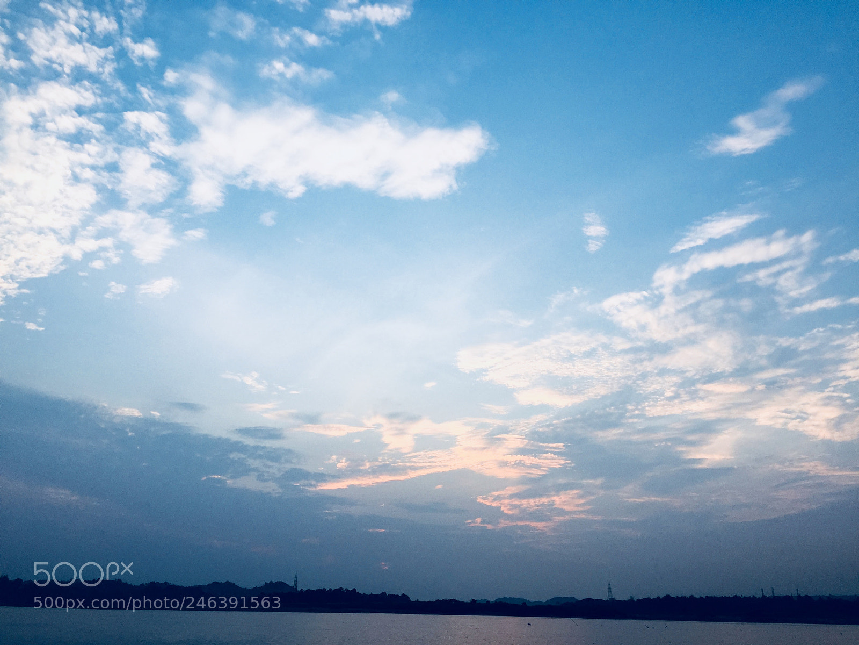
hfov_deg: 61.7
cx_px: 430
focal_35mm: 29
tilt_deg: +22.2
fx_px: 720
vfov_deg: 48.2
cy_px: 322
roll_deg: -2.6
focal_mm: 4.15
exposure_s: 1/416
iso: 32
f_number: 2.2
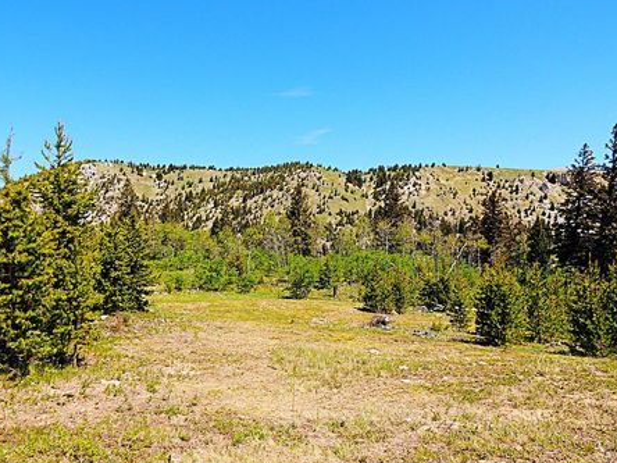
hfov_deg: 65.2
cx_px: 286
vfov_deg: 51.3
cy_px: 250
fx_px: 481
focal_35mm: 27
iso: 100
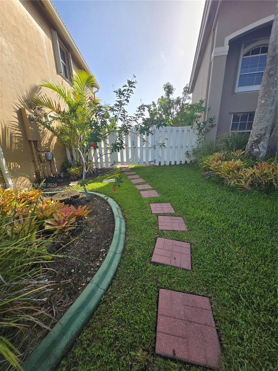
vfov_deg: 106.2
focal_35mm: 13
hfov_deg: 89.9
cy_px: 186
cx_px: 139
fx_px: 139
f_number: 2.2
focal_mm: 1.7
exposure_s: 1/769
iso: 25
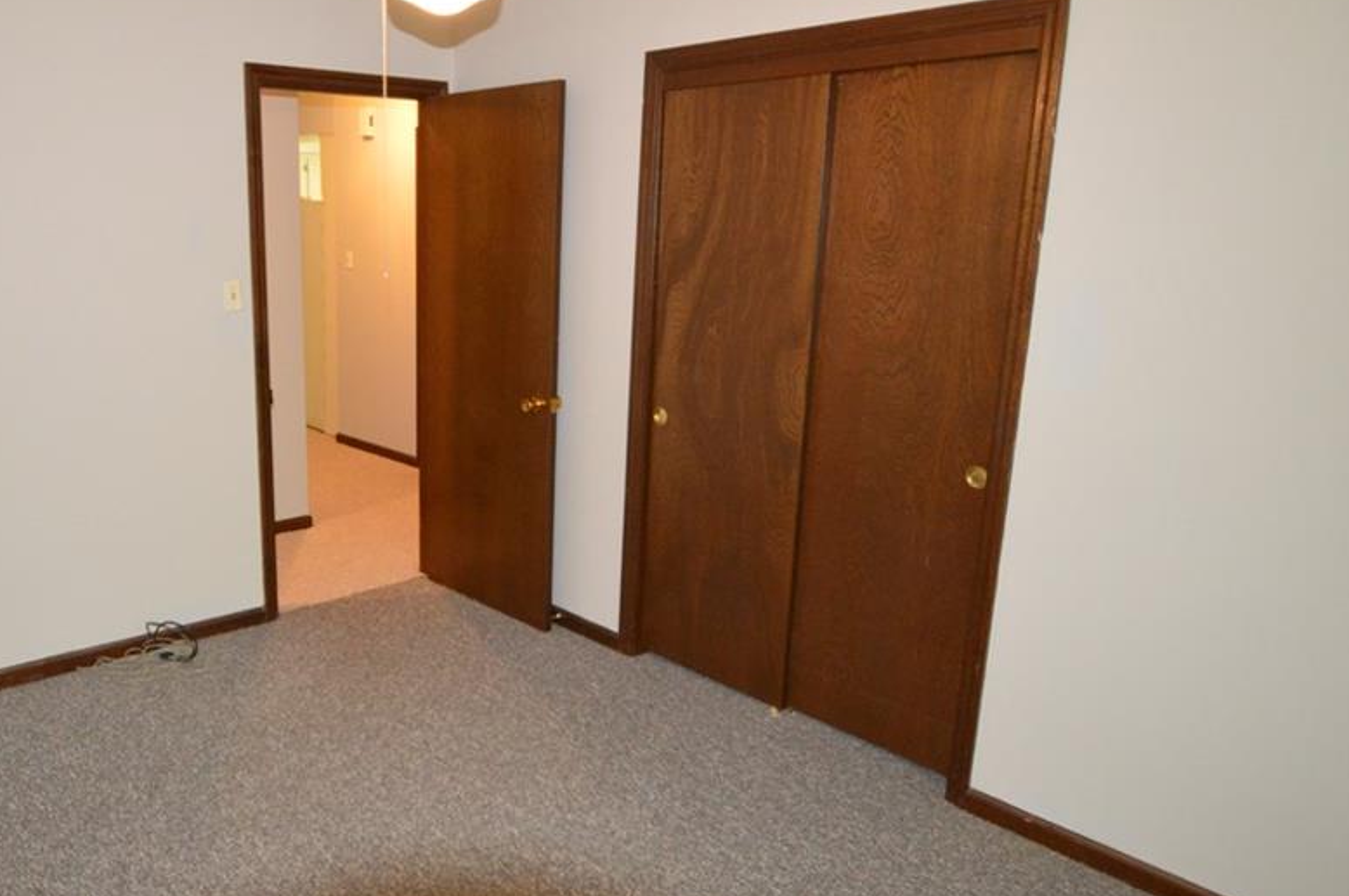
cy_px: 425
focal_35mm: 26
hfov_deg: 68.8
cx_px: 487
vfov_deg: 50.0
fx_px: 960
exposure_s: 1/60
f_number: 3.8
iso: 2000
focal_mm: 13
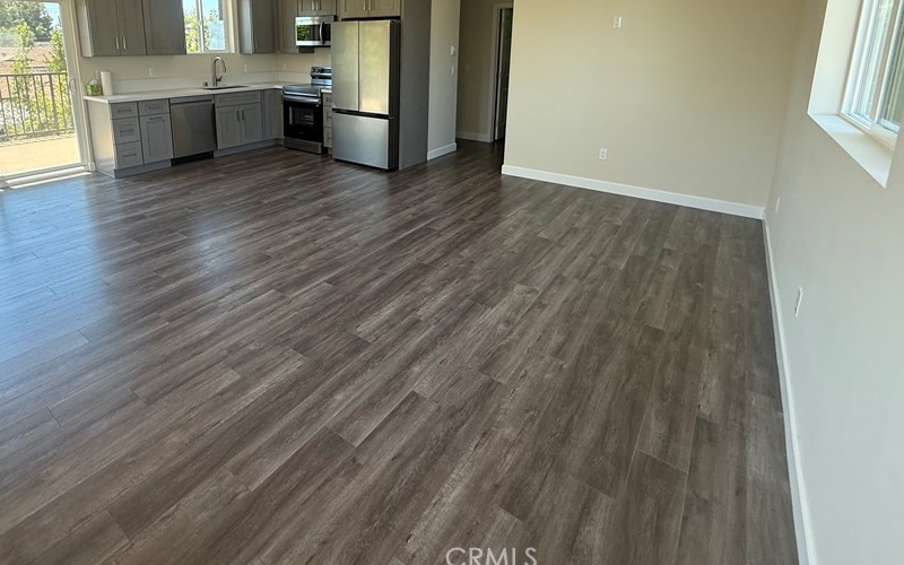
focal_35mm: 19
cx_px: 373
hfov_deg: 87.1
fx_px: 468
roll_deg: +0.2
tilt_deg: -11.4
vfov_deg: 58.9
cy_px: 140
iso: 100
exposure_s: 1/99
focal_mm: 2.22
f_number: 2.2
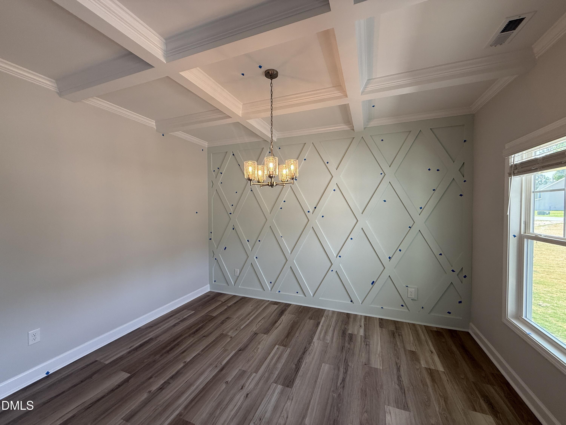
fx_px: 229
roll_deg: -0.5
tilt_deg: -0.7
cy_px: 212
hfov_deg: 102.1
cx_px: 283
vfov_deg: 85.7
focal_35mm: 14
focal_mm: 2.22
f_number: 2.2
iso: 80
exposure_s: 1/99
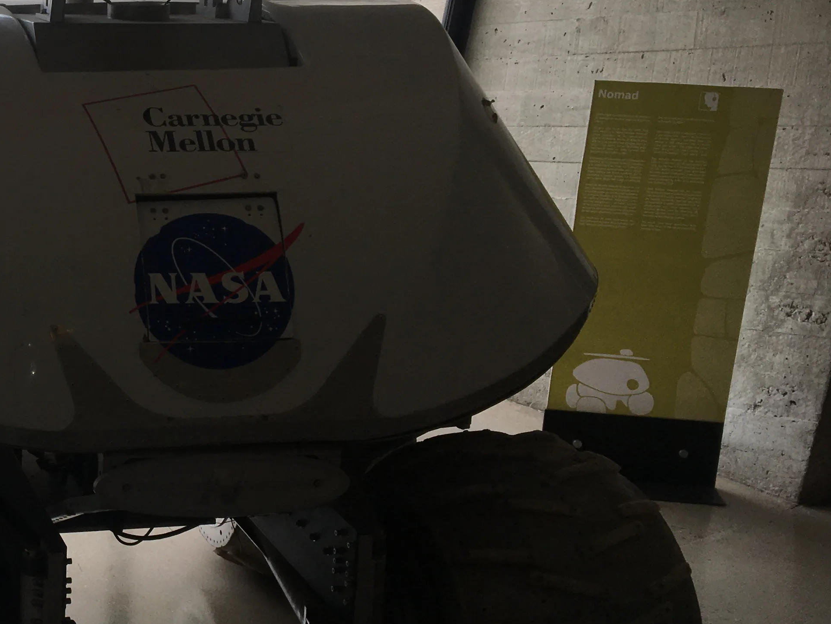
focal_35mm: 61
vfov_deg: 24.0
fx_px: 1464
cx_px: -36
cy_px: 293
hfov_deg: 29.2
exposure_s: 1/487
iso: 25
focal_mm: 4.15
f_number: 2.2
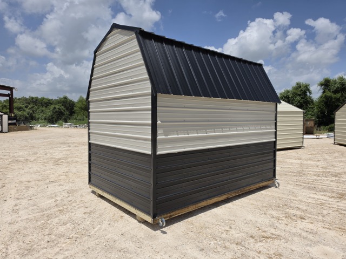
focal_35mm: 23
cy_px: 130
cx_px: 173
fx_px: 230
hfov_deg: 73.9
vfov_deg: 58.9
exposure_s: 1/7939
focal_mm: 6.5
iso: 32
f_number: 1.4
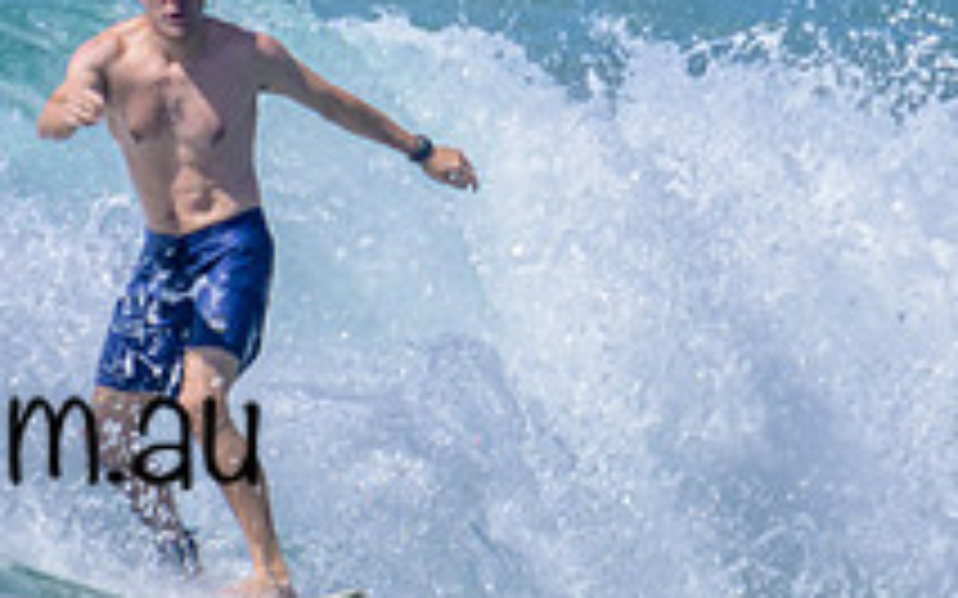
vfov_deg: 0.4
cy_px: 176
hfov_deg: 0.7
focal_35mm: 3046
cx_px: 272
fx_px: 79506
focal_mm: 800
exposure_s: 1/2000
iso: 640
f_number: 11
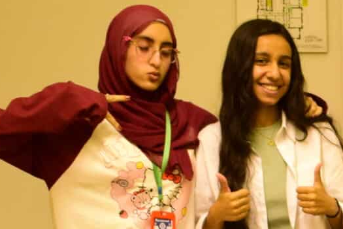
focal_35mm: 161
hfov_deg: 12.1
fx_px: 1534
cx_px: 523
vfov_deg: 8.2
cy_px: 400
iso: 1250
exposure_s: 1/100
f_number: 3.8
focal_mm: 22
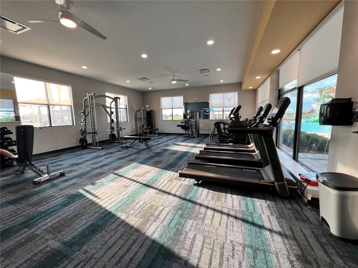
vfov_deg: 89.9
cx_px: 179
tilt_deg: -7.1
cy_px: 134
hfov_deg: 106.2
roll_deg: +0.9
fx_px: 134
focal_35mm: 13
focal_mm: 1.57
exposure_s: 1/120
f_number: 1.8
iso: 80
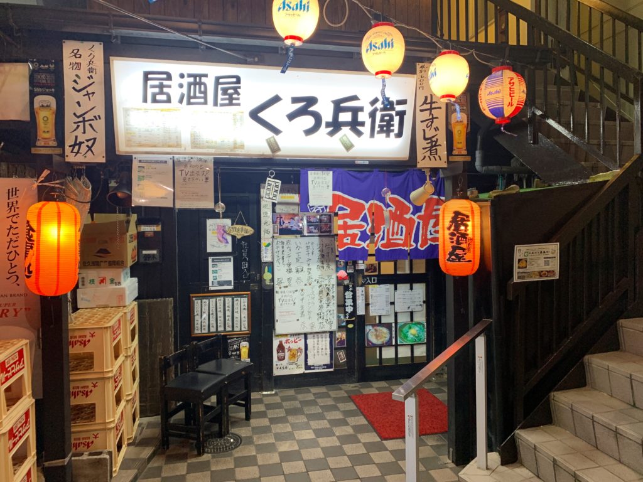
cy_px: 241
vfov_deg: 53.1
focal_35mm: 26
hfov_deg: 67.3
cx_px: 322
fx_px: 483
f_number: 1.8
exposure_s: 1/50
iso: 125
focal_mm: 4.25
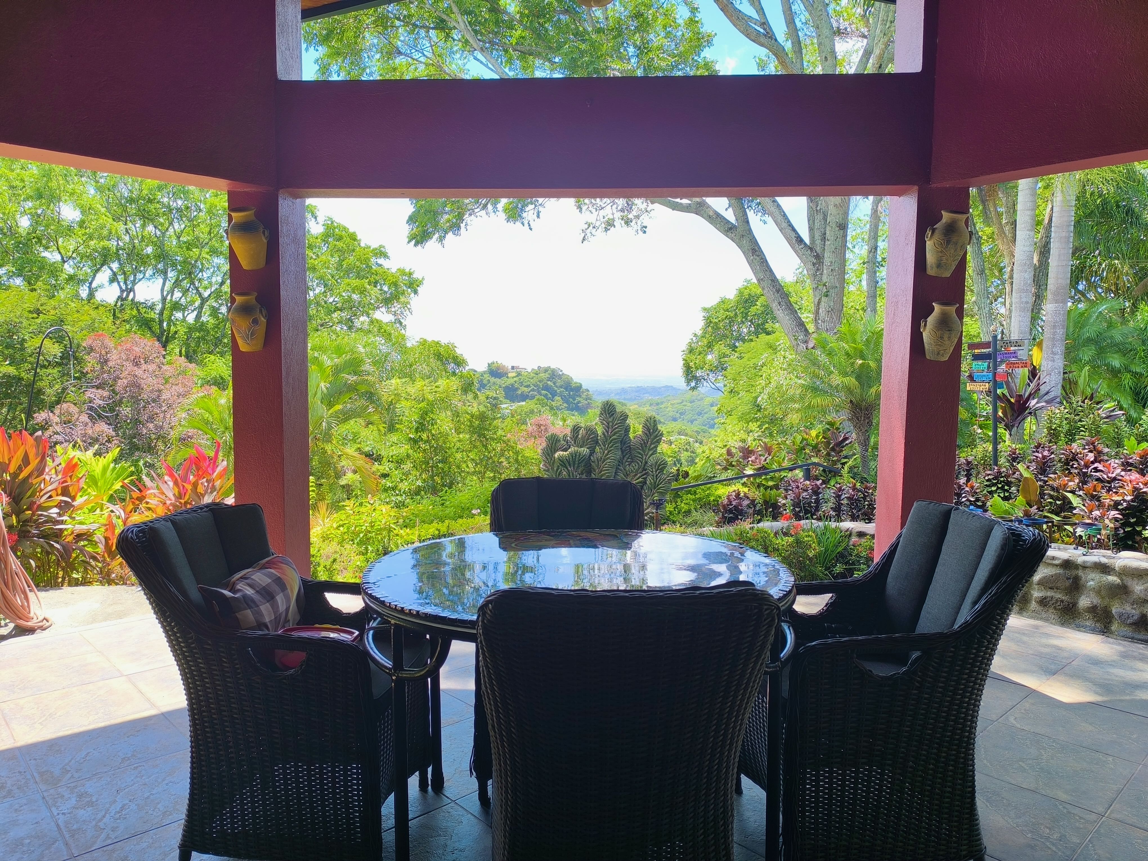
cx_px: 574
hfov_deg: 73.9
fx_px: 763
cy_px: 430
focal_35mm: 23
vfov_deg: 58.9
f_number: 1.65
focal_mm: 6.14
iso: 50
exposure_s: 1/154
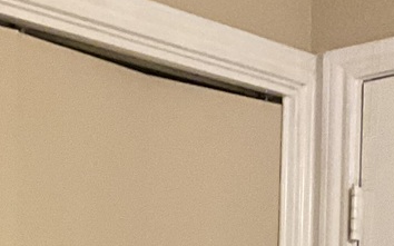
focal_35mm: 125
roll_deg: +1.4
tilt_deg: -7.1
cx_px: -205
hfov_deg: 15.4
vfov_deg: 9.3
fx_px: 1342
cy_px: 599
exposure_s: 1/60
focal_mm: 3
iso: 160
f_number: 1.8
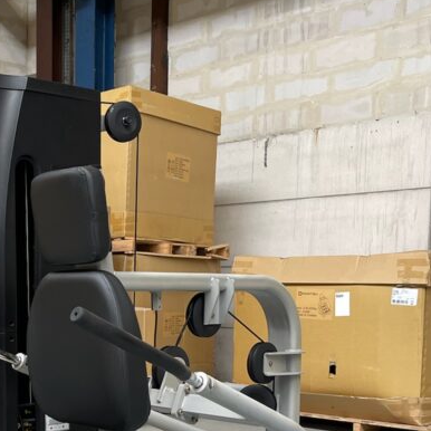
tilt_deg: -6.5
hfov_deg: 27.5
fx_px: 859
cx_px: 78
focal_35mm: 61
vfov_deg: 27.3
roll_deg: -0.3
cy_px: 379
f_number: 1.6
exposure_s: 1/100
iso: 125
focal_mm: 5.1
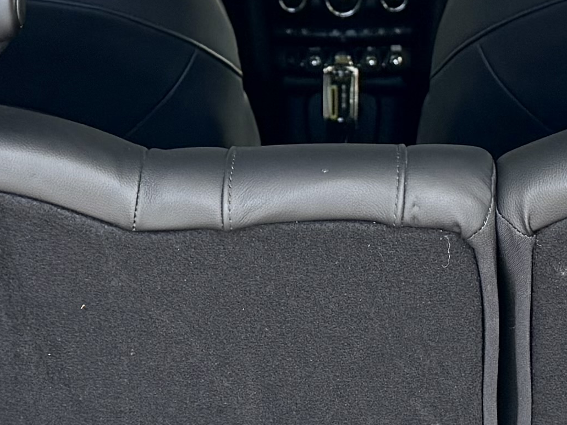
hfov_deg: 14.8
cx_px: 266
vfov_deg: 11.1
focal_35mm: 133
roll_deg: +0.4
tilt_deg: -23.4
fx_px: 2178
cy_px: 396
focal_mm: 6.76
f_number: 1.78
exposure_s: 1/121
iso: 125
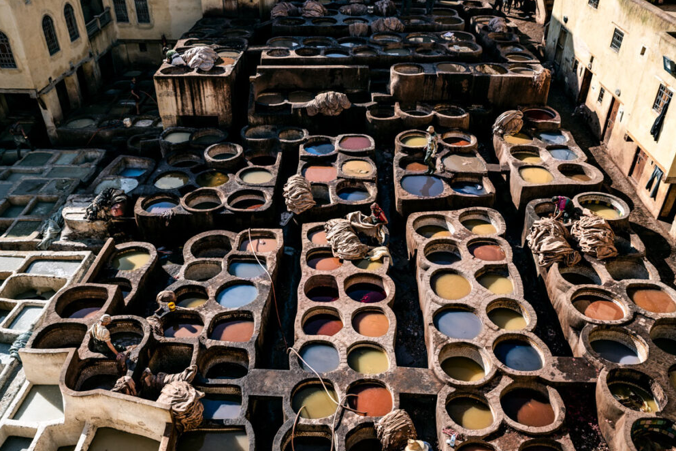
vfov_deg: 41.1
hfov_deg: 58.7
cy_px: 226
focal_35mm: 32
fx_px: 601
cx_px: 347
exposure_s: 1/250
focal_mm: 31
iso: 100
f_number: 5.6
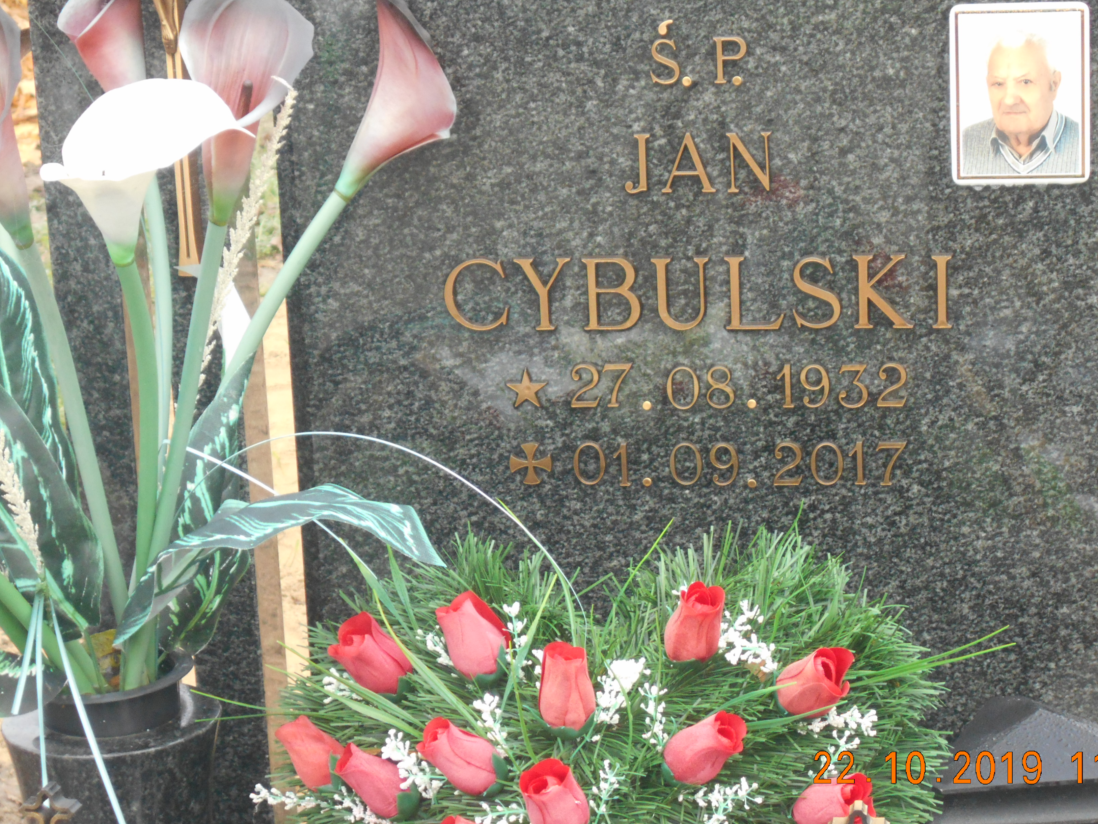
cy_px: 401
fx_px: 3521
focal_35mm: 111
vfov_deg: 13.3
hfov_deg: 17.7
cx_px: 612
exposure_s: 1/125
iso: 320
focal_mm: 17.6
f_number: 5.5
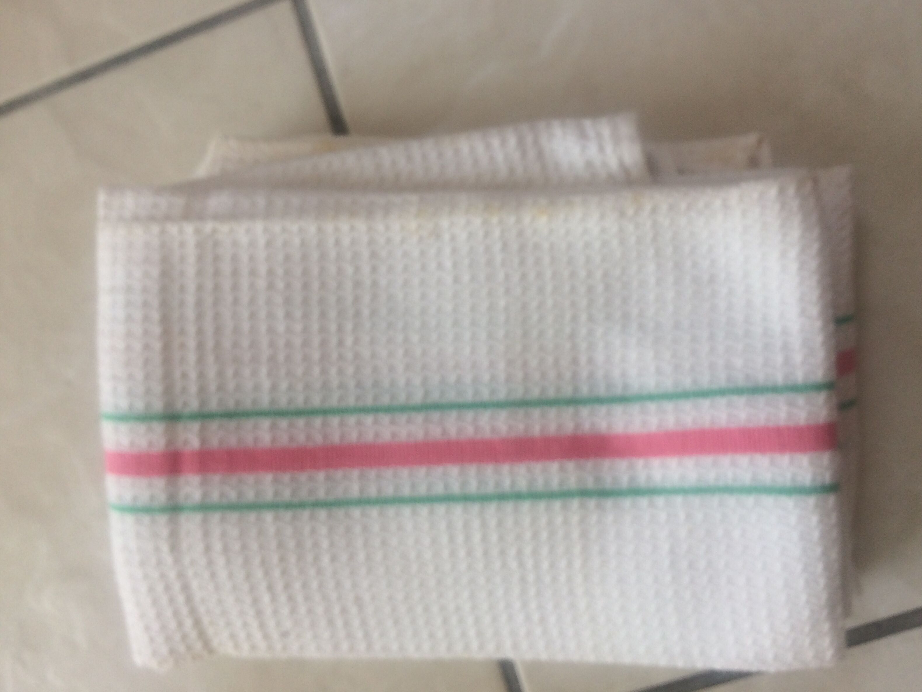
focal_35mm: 30
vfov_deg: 46.8
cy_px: 343
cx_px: 477
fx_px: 799
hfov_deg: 60.0
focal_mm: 4.15
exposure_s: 1/217
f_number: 2.2
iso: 32
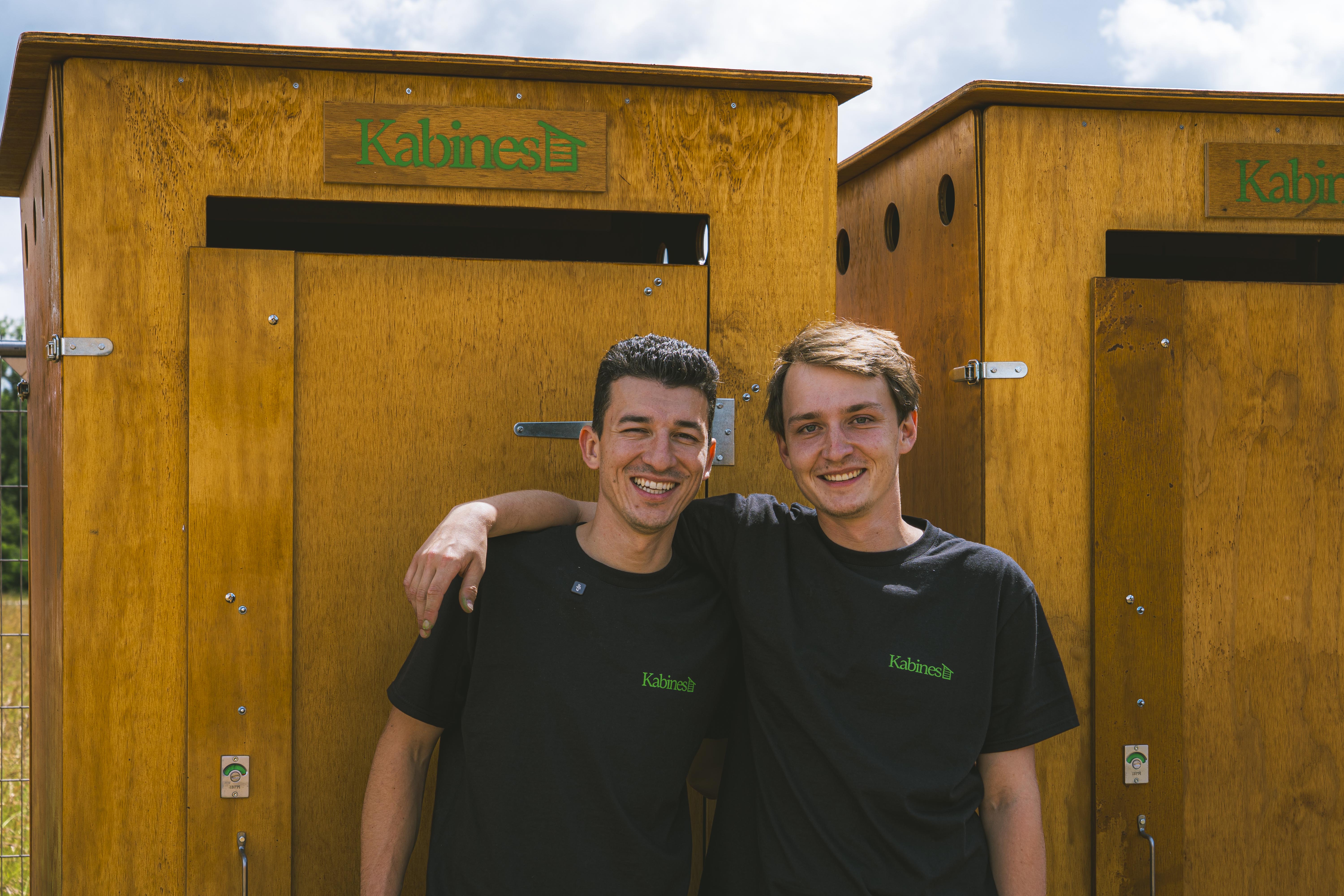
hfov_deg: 28.8
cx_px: 672
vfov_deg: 19.5
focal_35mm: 70
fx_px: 2613
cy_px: 448
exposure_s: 1/160
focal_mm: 70
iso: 50
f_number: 9
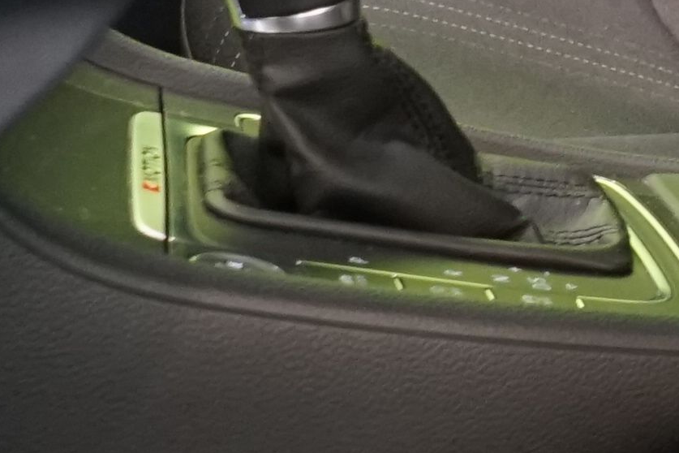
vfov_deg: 6.4
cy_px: -31
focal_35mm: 215
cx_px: 1545
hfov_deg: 8.8
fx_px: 4055
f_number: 5
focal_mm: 30
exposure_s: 1/20
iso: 2000
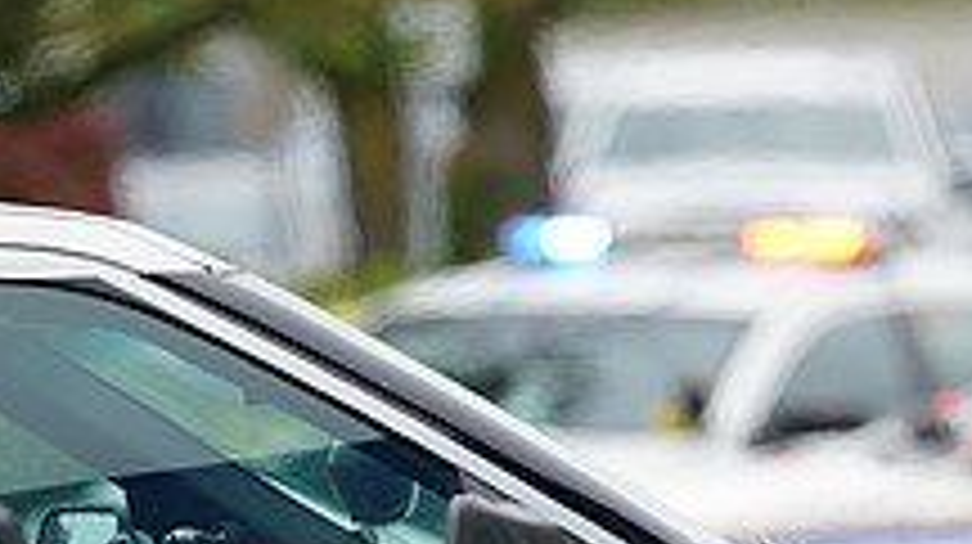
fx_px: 43514
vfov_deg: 0.7
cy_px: 744
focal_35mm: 1690
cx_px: 927
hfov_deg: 1.3
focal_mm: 600
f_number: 6.3
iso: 400
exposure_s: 1/320
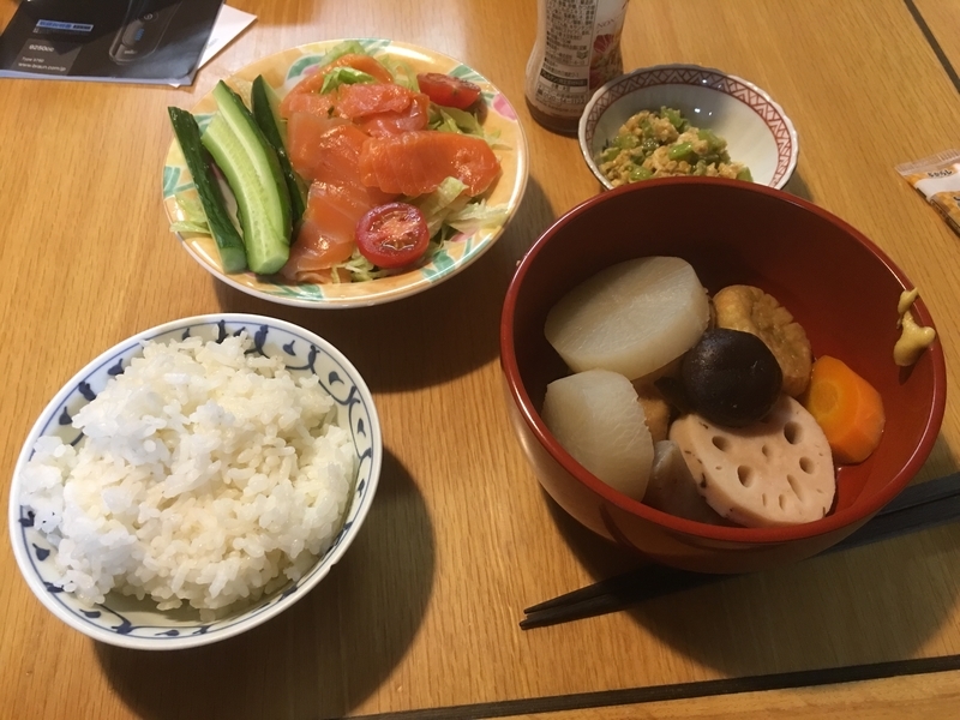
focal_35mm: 29
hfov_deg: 61.7
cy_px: 360
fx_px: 804
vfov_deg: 48.2
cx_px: 480
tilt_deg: -57.9
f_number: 2.2
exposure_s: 1/15
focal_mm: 4.15
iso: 100
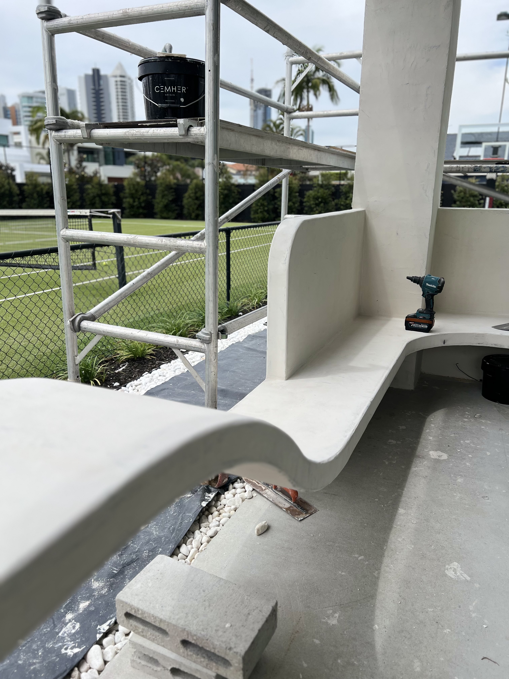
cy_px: 340
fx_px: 510
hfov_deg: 53.1
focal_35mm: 26
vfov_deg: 67.3
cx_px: 254
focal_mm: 5.7
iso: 50
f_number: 1.5
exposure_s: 1/3257
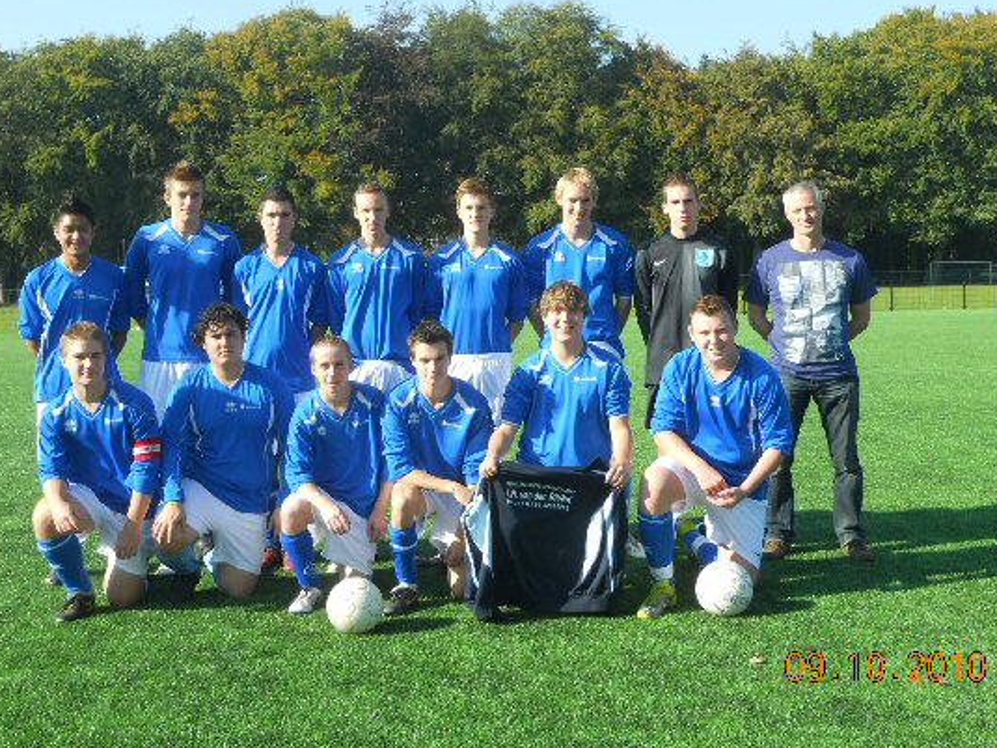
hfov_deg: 41.2
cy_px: 334
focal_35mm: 46
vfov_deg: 31.5
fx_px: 1325
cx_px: 473
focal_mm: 7.3
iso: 80
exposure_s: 1/400
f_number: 3.2
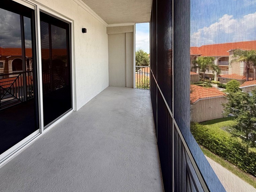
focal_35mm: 19
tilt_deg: -2.8
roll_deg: +0.9
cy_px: 64
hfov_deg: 83.6
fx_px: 140
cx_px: 102
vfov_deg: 66.8
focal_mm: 2.22
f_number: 2.2
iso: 64
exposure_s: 1/510
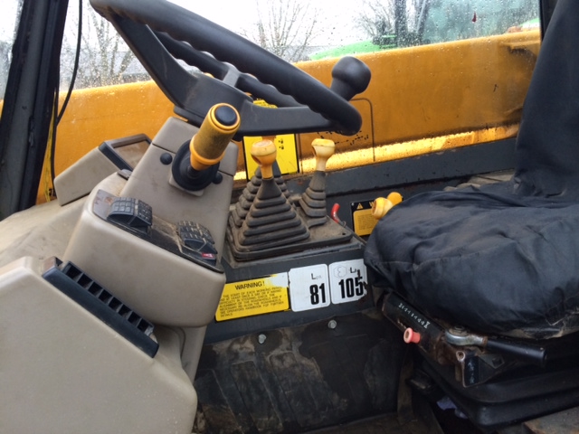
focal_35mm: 30
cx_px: 290
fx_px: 502
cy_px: 217
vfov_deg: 46.8
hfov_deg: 60.0
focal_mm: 4.12
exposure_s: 1/30
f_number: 2.2
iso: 100
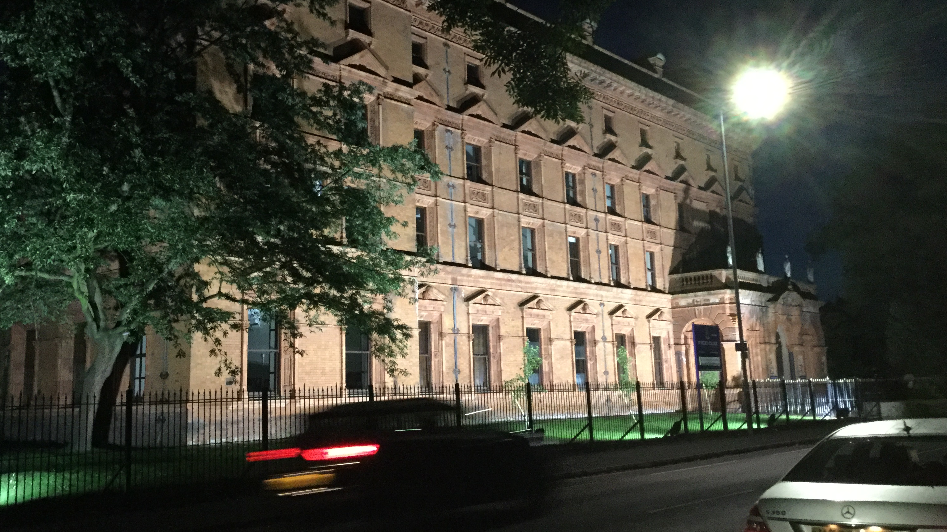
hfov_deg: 55.3
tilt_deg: +9.9
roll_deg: +0.8
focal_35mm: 36
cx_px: 449
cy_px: 220
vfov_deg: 32.8
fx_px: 904
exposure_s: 1/17
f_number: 2.4
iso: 500
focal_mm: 3.3
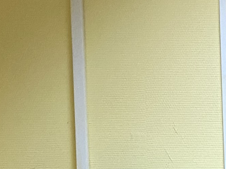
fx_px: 1025
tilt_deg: -6.2
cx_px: 369
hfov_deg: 11.9
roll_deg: +1.1
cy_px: 364
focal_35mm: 157
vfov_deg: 8.8
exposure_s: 1/50
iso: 100
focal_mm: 4.25
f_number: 1.8
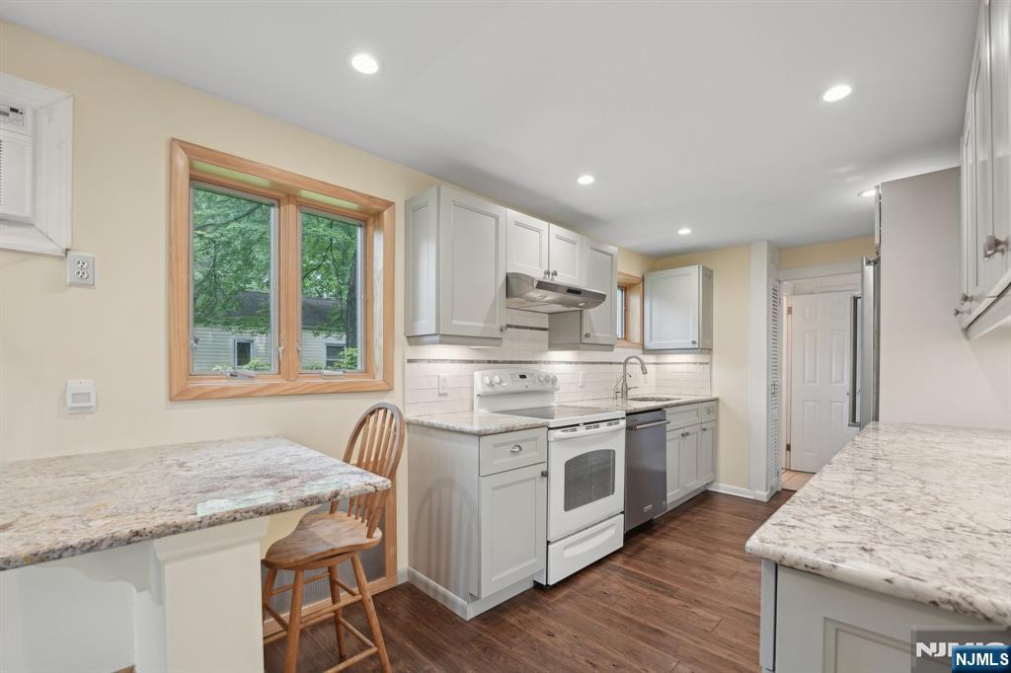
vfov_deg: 78.0
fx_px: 415
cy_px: 336
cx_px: 506
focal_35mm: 15
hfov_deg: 101.2
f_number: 7.1
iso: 200
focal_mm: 14.8
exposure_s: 1/13
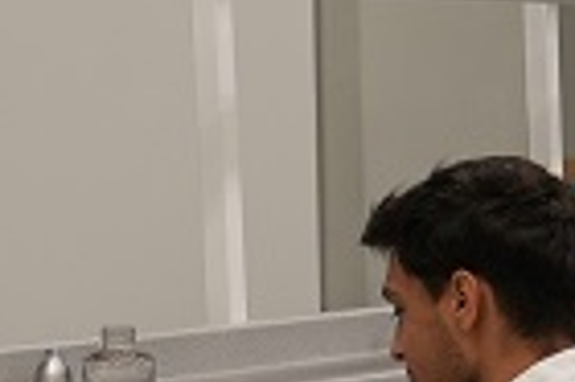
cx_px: -78
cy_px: 244
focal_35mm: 193
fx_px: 3079
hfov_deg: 10.5
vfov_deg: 7.1
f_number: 2.8
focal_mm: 30
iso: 1250
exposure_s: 1/160
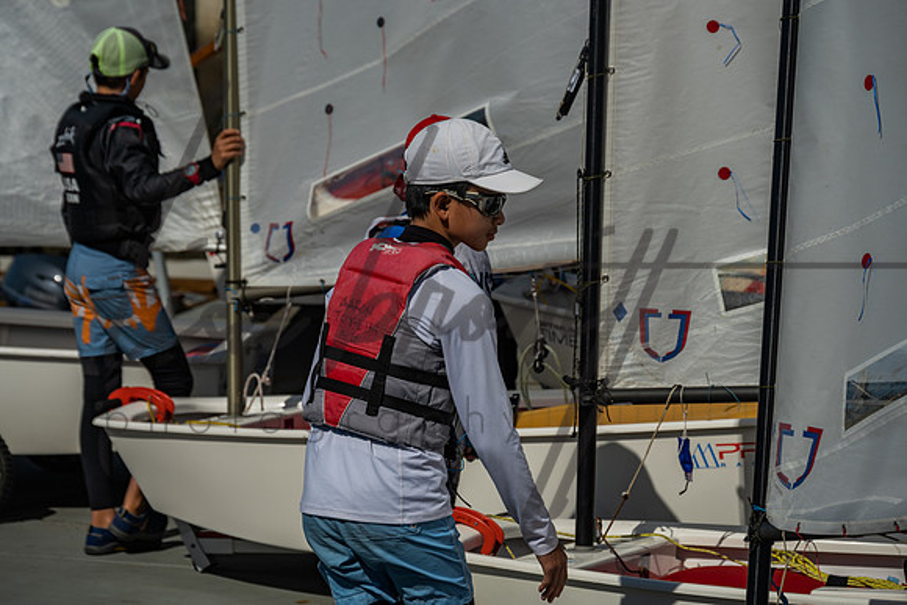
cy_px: 266
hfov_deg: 14.1
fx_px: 3672
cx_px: 433
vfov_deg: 9.4
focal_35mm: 146
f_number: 6.3
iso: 100
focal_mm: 130
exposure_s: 1/800
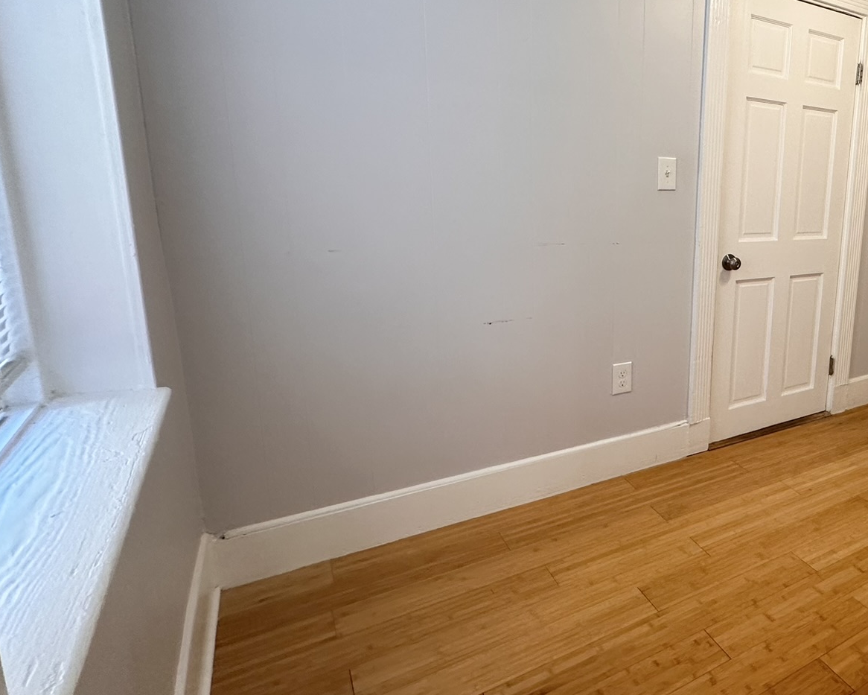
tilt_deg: -11.7
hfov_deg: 61.3
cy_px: 289
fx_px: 617
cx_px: 753
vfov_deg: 58.4
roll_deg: -3.8
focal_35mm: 24
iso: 200
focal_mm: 2.22
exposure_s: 1/120
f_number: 2.2
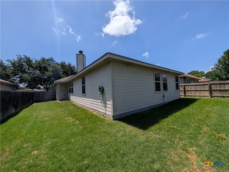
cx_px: 114
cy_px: 86
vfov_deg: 94.6
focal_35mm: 12
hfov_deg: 110.5
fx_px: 79
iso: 55
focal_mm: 2.02
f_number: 1.7
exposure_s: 1/4878
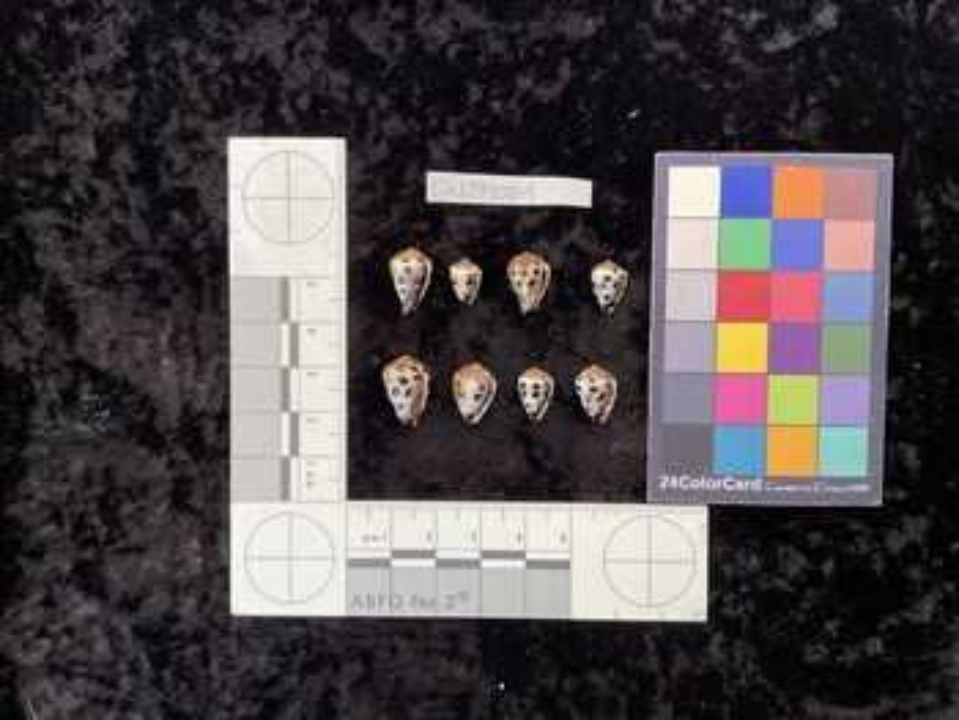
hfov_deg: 61.6
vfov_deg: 48.3
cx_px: 480
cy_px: 360
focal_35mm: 29
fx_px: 804
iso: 64
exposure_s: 1/60
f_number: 1.8
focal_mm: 3
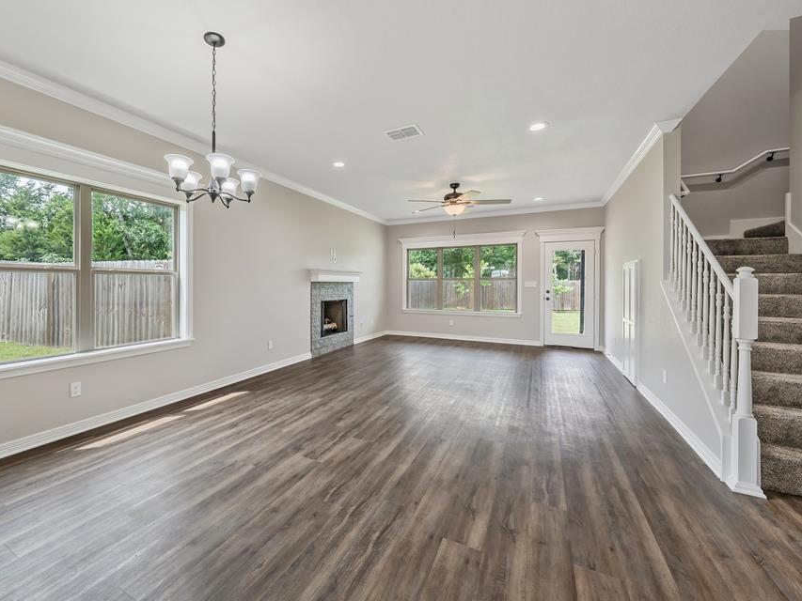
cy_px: 290
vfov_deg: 81.7
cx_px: 344
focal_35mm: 15
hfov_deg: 97.5
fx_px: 348
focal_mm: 13
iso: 800
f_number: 8
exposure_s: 1/60
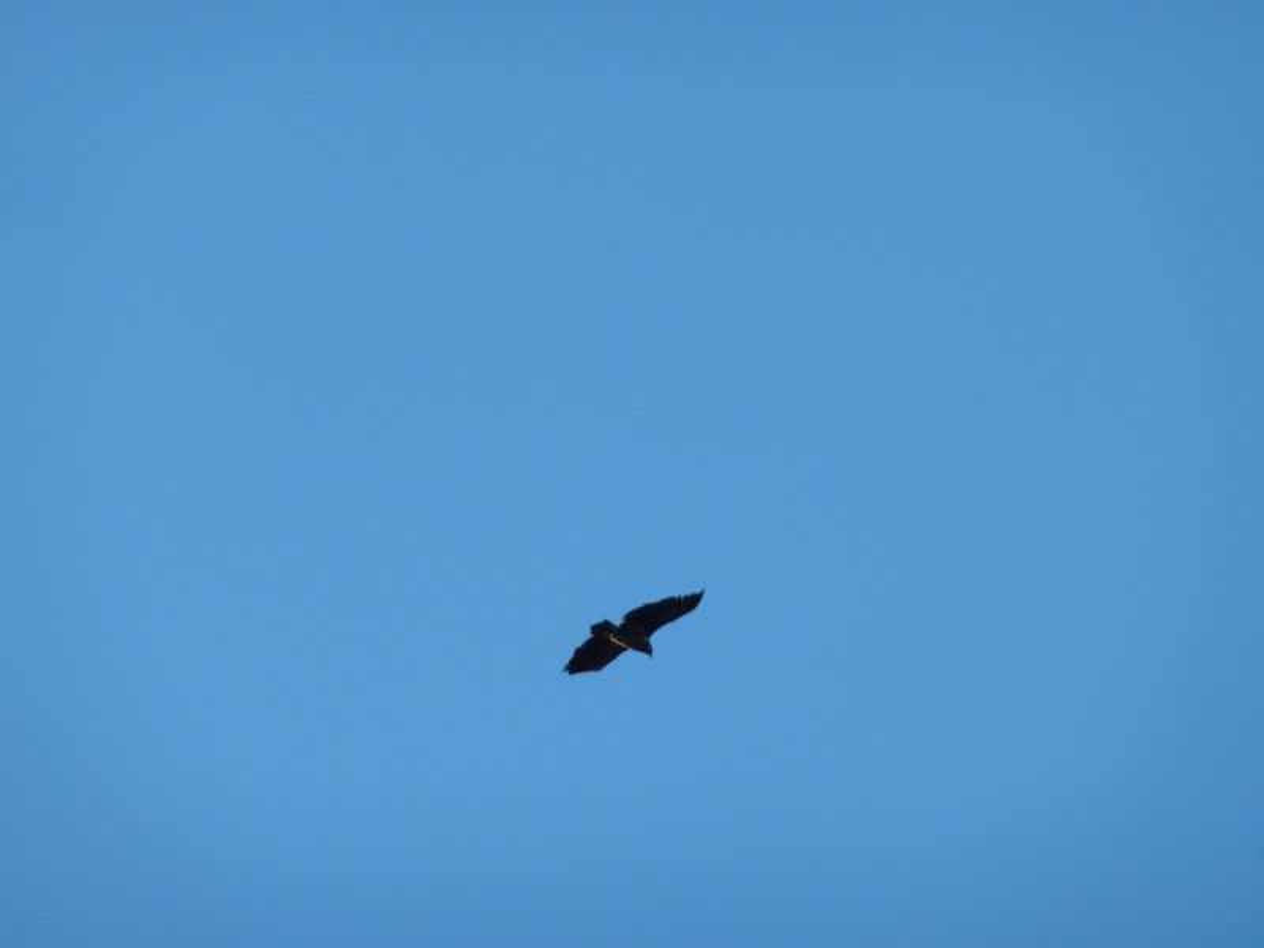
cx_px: 632
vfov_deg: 5.0
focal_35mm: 300
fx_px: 10954
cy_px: 474
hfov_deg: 6.6
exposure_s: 1/200
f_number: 4.9
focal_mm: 49.2
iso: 80
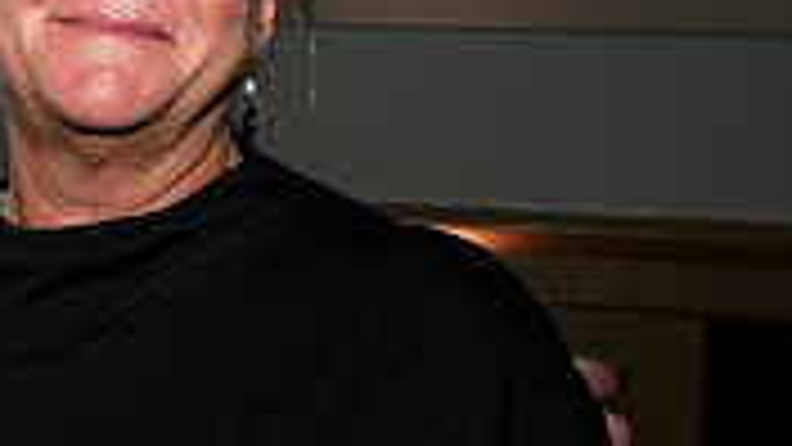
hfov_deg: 18.8
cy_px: 123
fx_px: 2226
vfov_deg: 11.4
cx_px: -219
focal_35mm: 106
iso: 800
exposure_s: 1/160
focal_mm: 29
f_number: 5.6
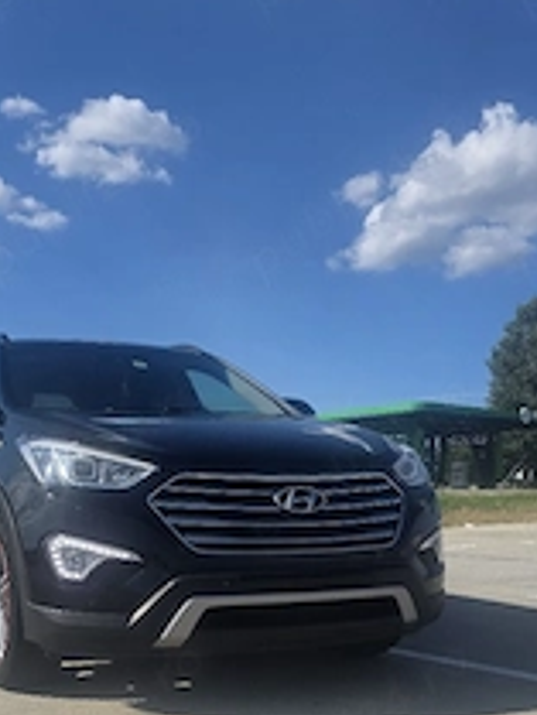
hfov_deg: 32.5
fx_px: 909
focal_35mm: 44
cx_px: 161
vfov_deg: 42.1
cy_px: 503
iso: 80
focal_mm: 6.3
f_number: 1.7
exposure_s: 1/10000
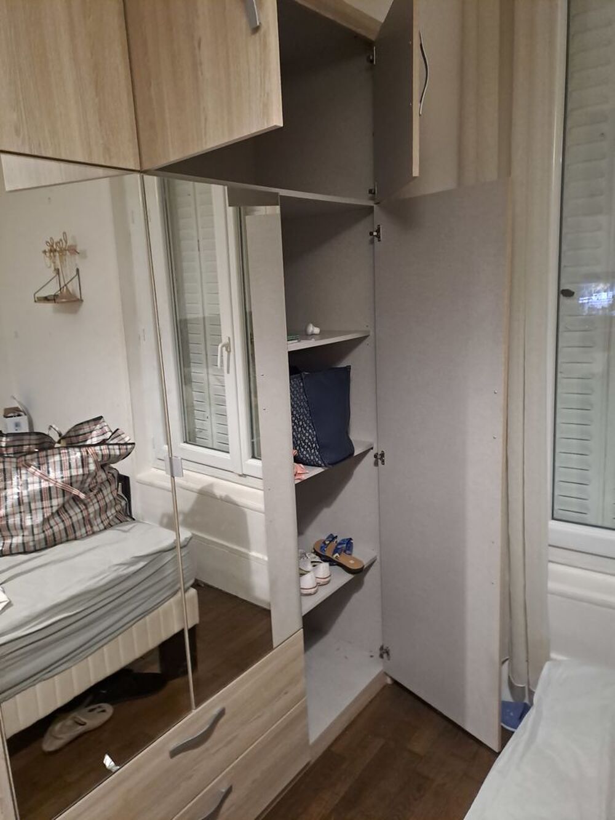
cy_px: 410
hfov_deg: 54.9
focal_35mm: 25
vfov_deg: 69.4
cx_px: 308
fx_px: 592
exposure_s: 1/20
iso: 640
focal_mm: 4.65
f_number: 1.8
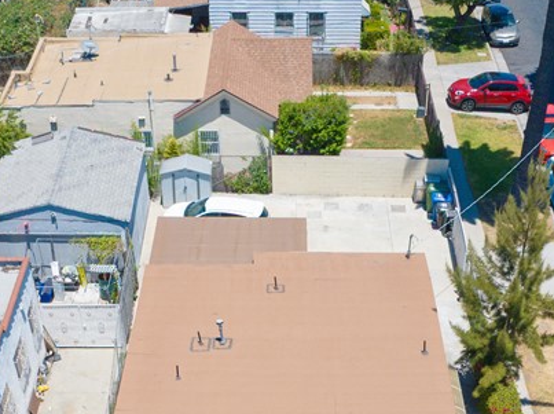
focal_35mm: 61
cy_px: 490
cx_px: 297
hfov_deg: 31.7
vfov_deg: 22.2
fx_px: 975
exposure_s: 1/1600
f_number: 2.8
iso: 100
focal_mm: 12.29
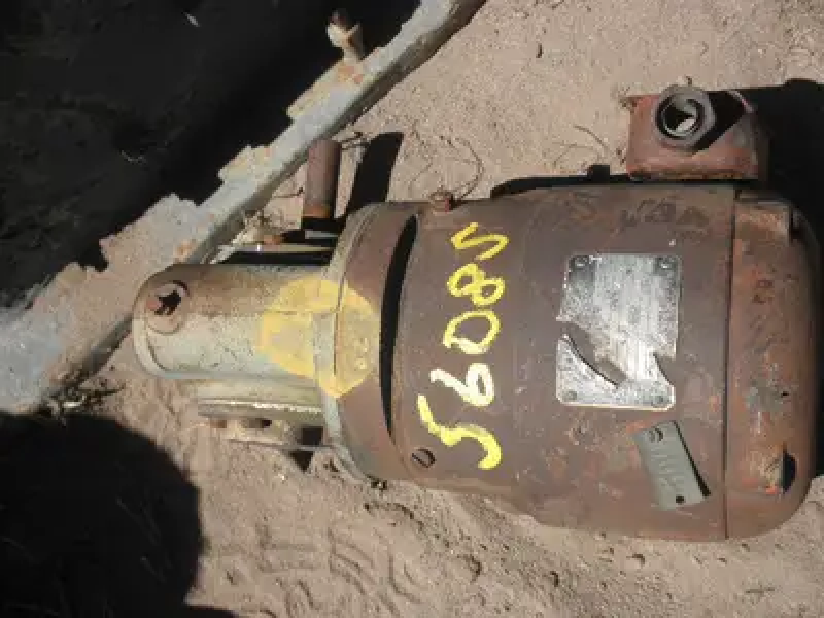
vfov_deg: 32.9
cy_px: 309
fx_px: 1047
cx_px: 412
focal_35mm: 44
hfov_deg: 42.9
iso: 64
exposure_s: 1/125
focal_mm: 7.9
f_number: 9.6
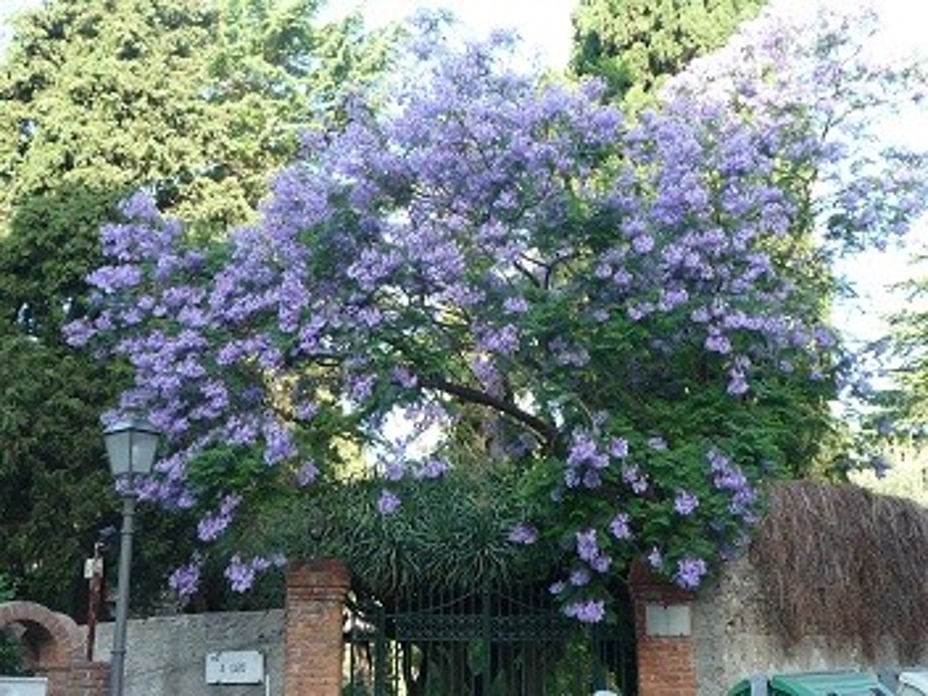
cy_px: 348
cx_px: 464
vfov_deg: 32.2
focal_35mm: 45
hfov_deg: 42.1
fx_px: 1206
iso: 100
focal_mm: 4.4
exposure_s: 1/125
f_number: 2.8
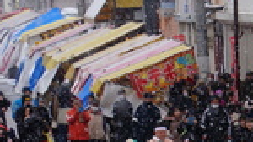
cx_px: 523
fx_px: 2704
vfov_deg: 3.0
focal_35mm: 403
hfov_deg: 5.2
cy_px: 316
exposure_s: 1/125
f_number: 8
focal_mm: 55
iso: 100
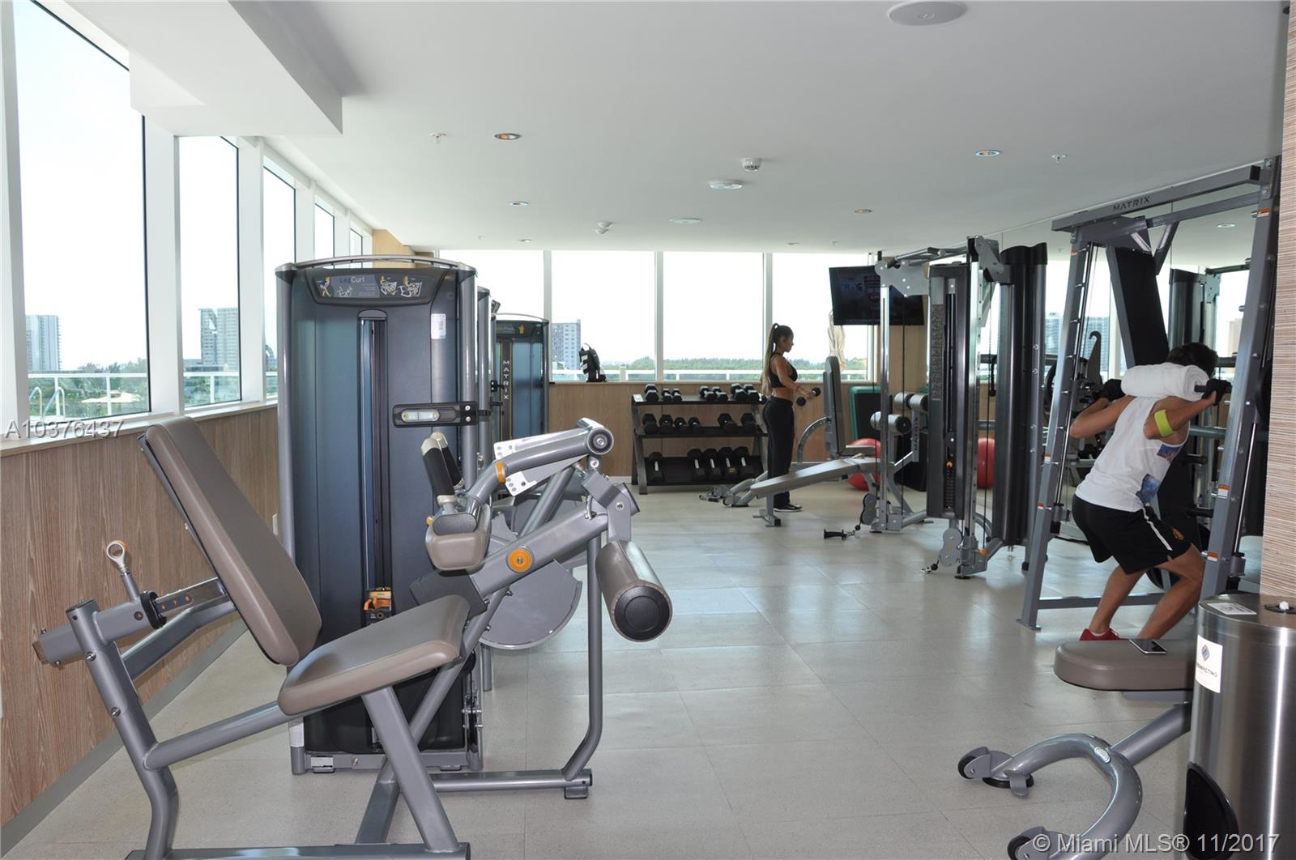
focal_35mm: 27
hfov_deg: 67.5
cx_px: 648
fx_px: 971
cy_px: 430
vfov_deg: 47.8
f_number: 7.1
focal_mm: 18
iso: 200
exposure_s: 1/200
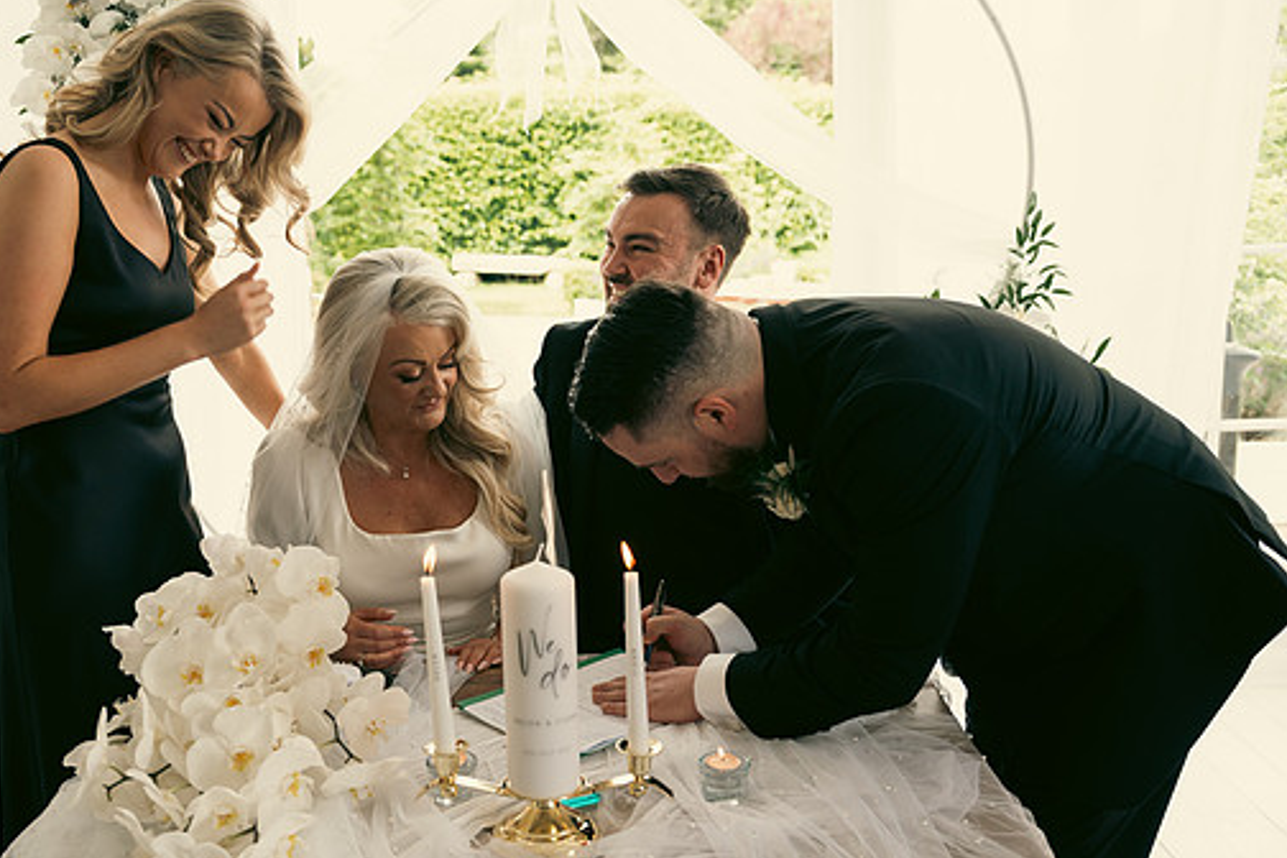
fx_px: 1358
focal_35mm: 38
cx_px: 557
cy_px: 433
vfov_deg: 35.1
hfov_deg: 50.5
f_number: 3.5
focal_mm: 33
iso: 125
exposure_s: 1/160
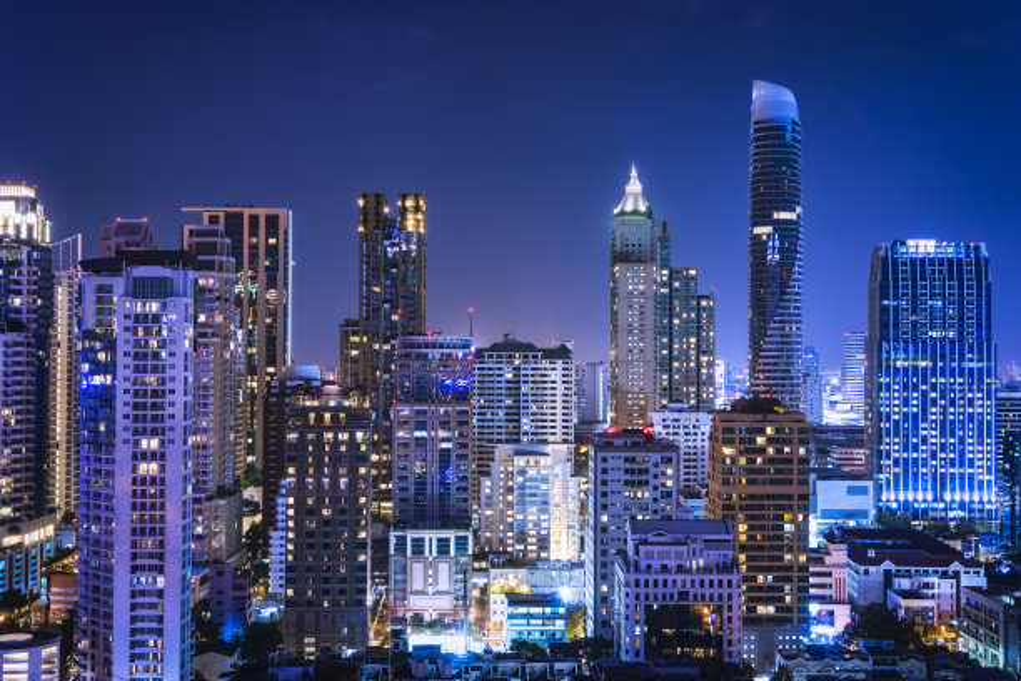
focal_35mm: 46
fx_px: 1305
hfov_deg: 42.7
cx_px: 510
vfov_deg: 29.2
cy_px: 340
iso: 125
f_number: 8
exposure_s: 20
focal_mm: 46
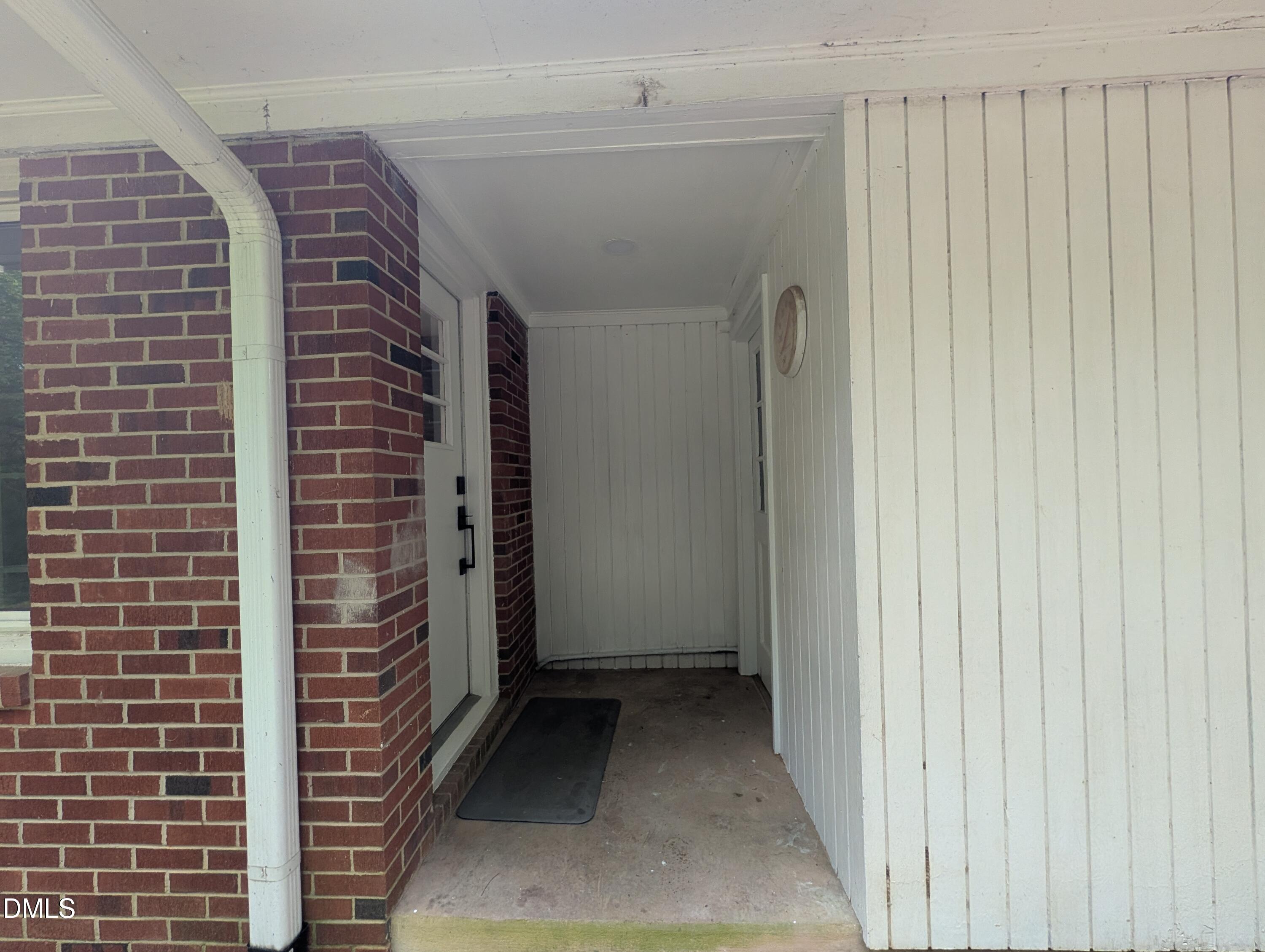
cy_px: 476
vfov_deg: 94.6
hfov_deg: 110.5
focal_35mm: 12
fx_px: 439
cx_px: 632
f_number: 1.7
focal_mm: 2.02
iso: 155
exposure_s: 1/155
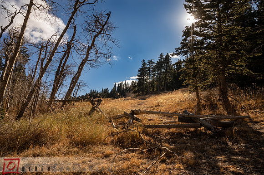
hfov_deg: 73.8
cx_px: 132
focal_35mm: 24
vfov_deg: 53.1
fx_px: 176
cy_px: 88
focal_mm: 24
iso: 200
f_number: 5.6
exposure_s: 1/1000
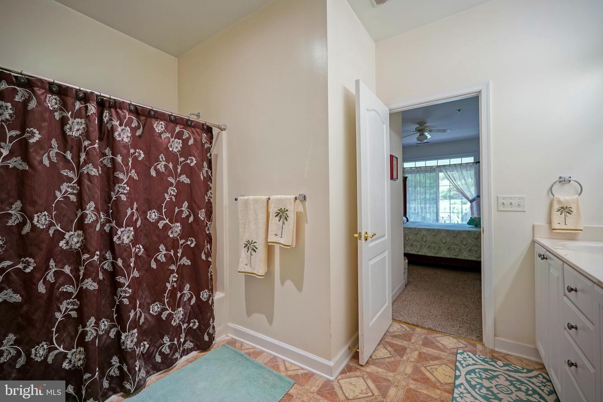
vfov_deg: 77.3
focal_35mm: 15
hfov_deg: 100.4
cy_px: 201
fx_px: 251
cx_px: 302
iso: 250
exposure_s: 1/30
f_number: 2.8
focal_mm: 10
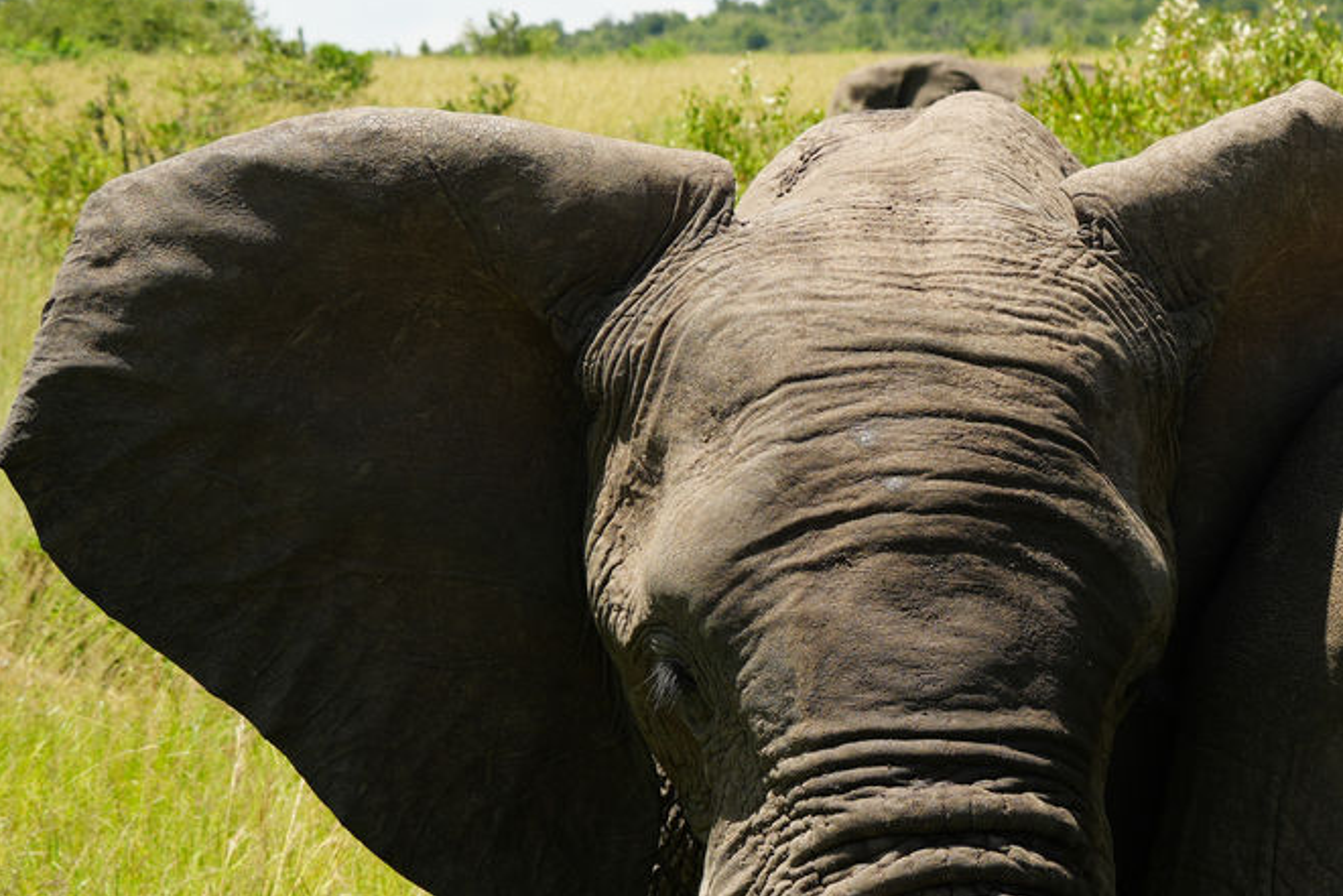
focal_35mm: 167
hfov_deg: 12.1
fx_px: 6231
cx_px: 1424
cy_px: 826
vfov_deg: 8.2
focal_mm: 69
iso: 100
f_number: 8
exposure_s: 1/125
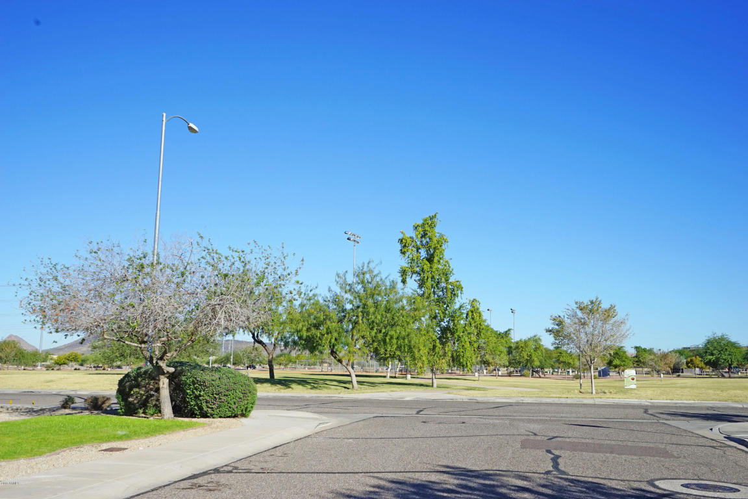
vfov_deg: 37.9
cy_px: 250
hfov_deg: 54.4
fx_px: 727
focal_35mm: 35
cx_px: 374
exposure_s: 1/200
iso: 100
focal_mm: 35
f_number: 11
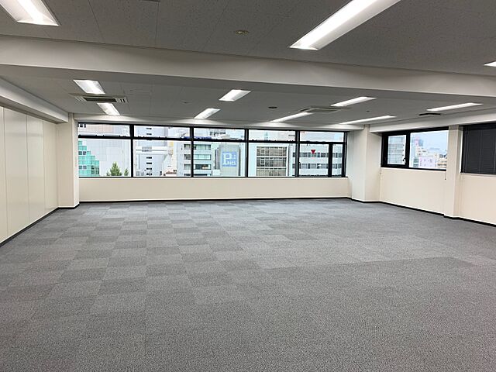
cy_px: 186
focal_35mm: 26
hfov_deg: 67.3
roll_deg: -0.8
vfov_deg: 53.1
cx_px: 248
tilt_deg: -2.2
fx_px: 373
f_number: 1.8
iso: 100
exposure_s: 1/121
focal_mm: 4.25
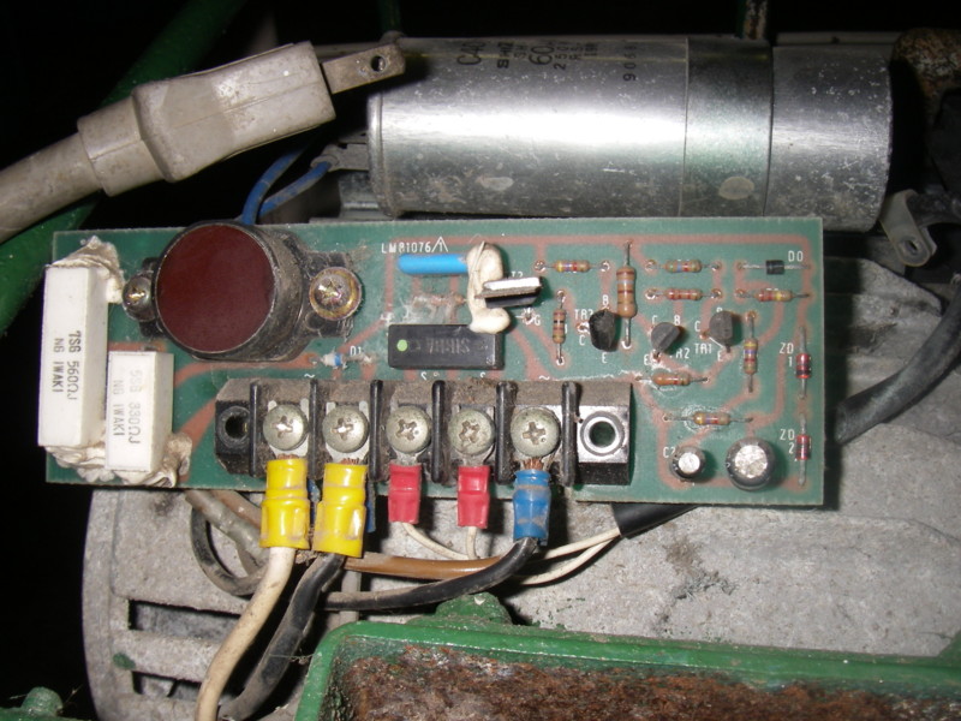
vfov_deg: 37.7
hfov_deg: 49.0
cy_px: 360
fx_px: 1055
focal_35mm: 38
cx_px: 480
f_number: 6.6
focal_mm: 6.3
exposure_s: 1/40
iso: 80
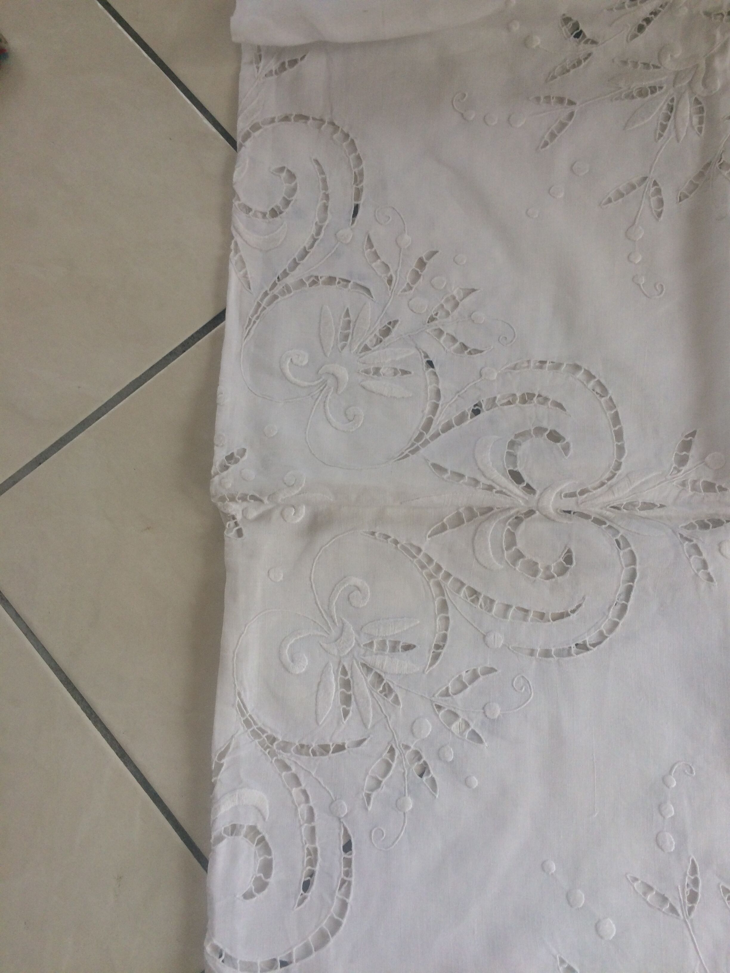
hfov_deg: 48.2
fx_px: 815
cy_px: 486
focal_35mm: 29
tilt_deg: -81.3
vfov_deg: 61.7
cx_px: 365
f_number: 2.2
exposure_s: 1/100
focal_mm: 4.15
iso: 64
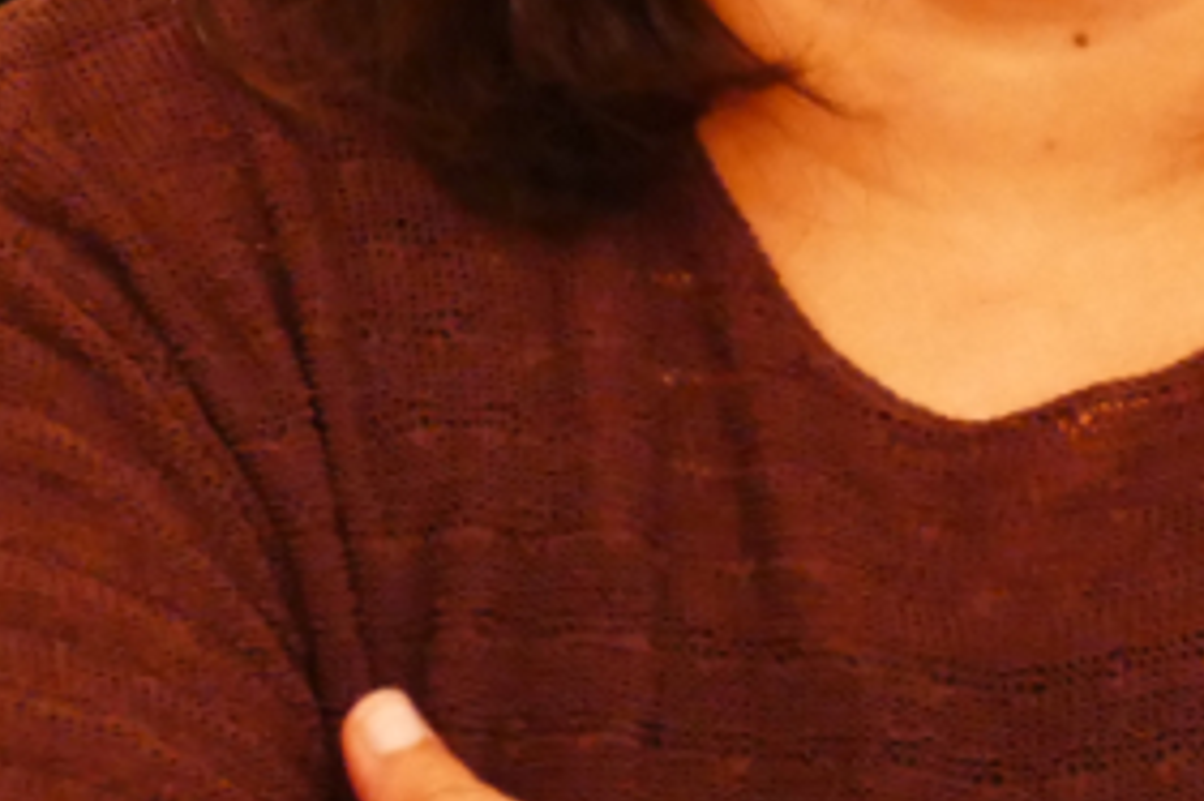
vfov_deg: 1.7
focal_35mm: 786
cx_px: 1101
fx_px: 26271
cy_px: -270
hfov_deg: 2.6
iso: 1600
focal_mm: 78.7
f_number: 4
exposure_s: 1/10
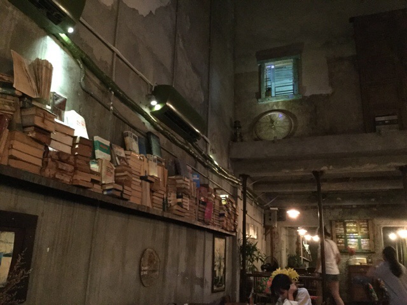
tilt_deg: +16.4
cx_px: 204
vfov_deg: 45.4
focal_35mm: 31
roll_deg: -3.5
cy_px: 152
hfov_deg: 58.4
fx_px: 364
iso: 800
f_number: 2.4
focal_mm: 3.3
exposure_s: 1/17
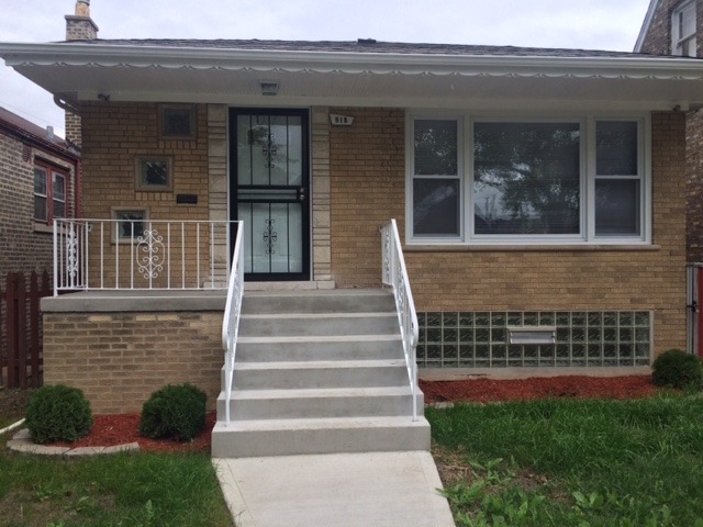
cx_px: 352
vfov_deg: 48.2
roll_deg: +0.8
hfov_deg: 61.7
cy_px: 264
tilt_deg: -1.1
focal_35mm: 29
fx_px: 589
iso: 32
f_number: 2.2
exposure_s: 1/933
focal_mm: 4.15
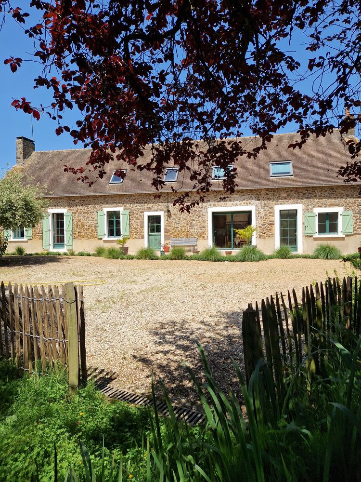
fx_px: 320
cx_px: 180
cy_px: 241
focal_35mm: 23
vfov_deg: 73.9
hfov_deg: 58.9
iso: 50
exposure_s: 1/1476
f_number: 1.8
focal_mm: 5.4
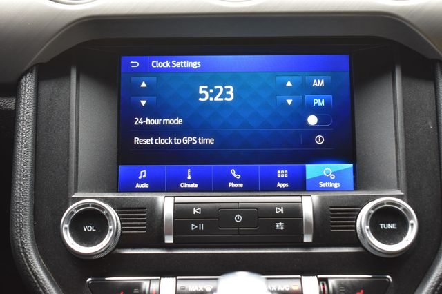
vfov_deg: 22.6
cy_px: 147
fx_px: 736
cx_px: 221
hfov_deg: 33.4
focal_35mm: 60
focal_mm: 40
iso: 400
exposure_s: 1/15
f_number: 6.3
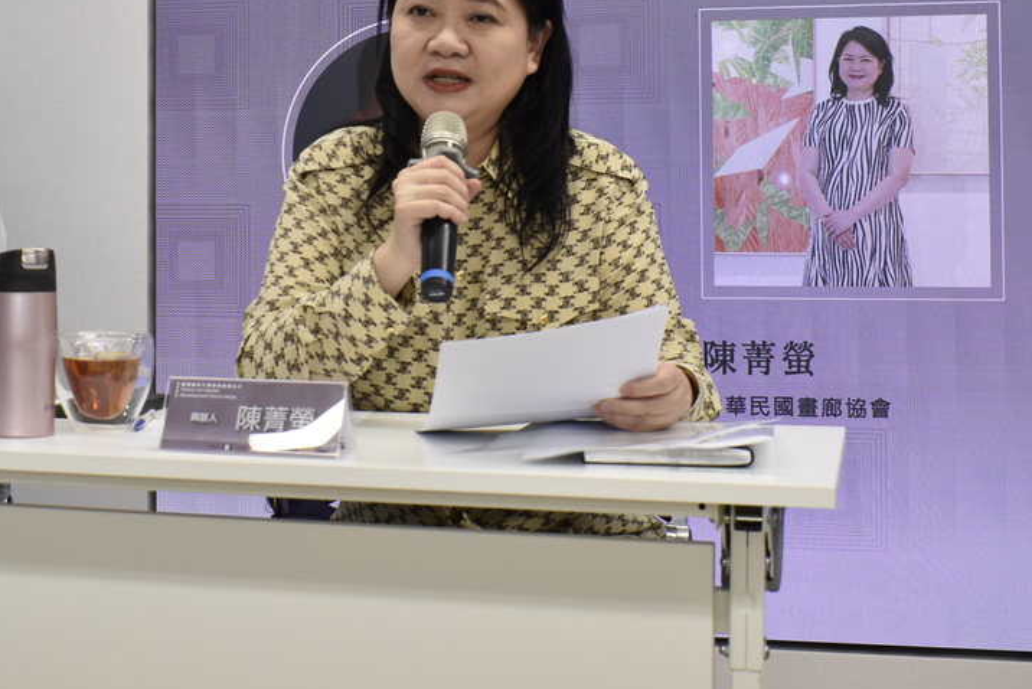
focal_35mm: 68
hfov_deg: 29.5
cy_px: 121
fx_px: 1945
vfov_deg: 19.8
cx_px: 330
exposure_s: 1/80
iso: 400
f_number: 5
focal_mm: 27
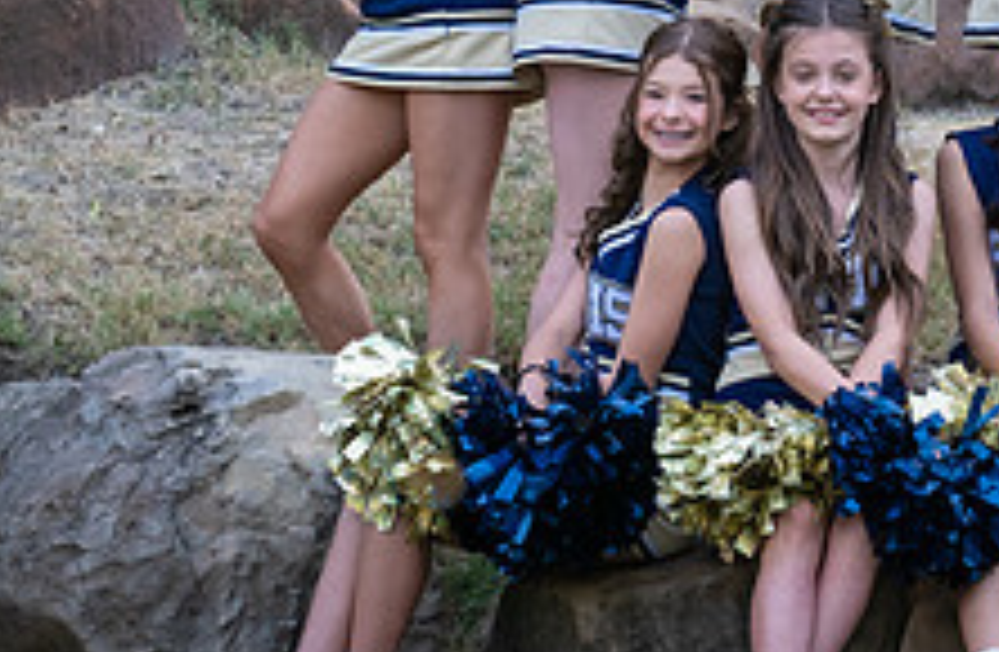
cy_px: 66
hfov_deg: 4.9
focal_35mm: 423
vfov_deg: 3.2
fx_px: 11665
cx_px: 1146
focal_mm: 144
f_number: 4
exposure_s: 1/320
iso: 800
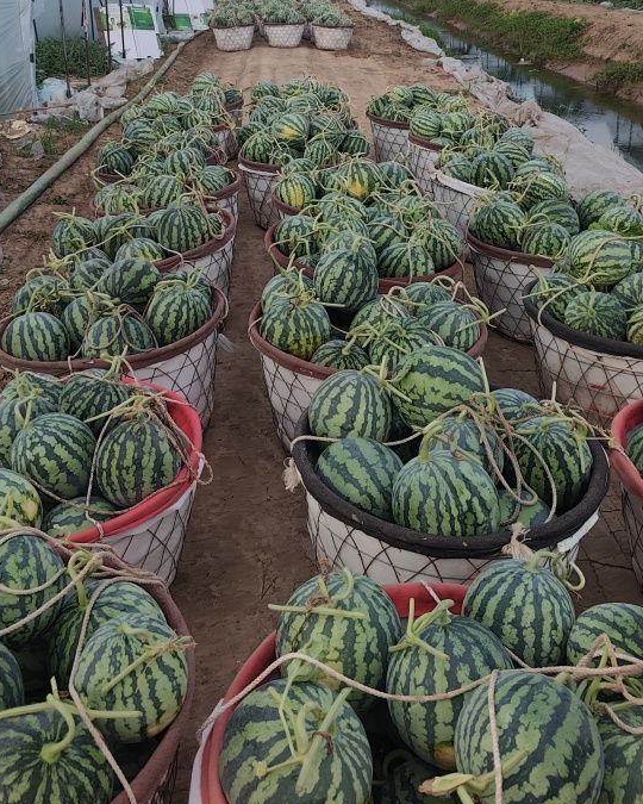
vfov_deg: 47.2
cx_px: 310
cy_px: 196
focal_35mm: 37
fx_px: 880
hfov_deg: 40.1
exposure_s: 1/306
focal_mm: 5.84
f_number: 1.6
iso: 50
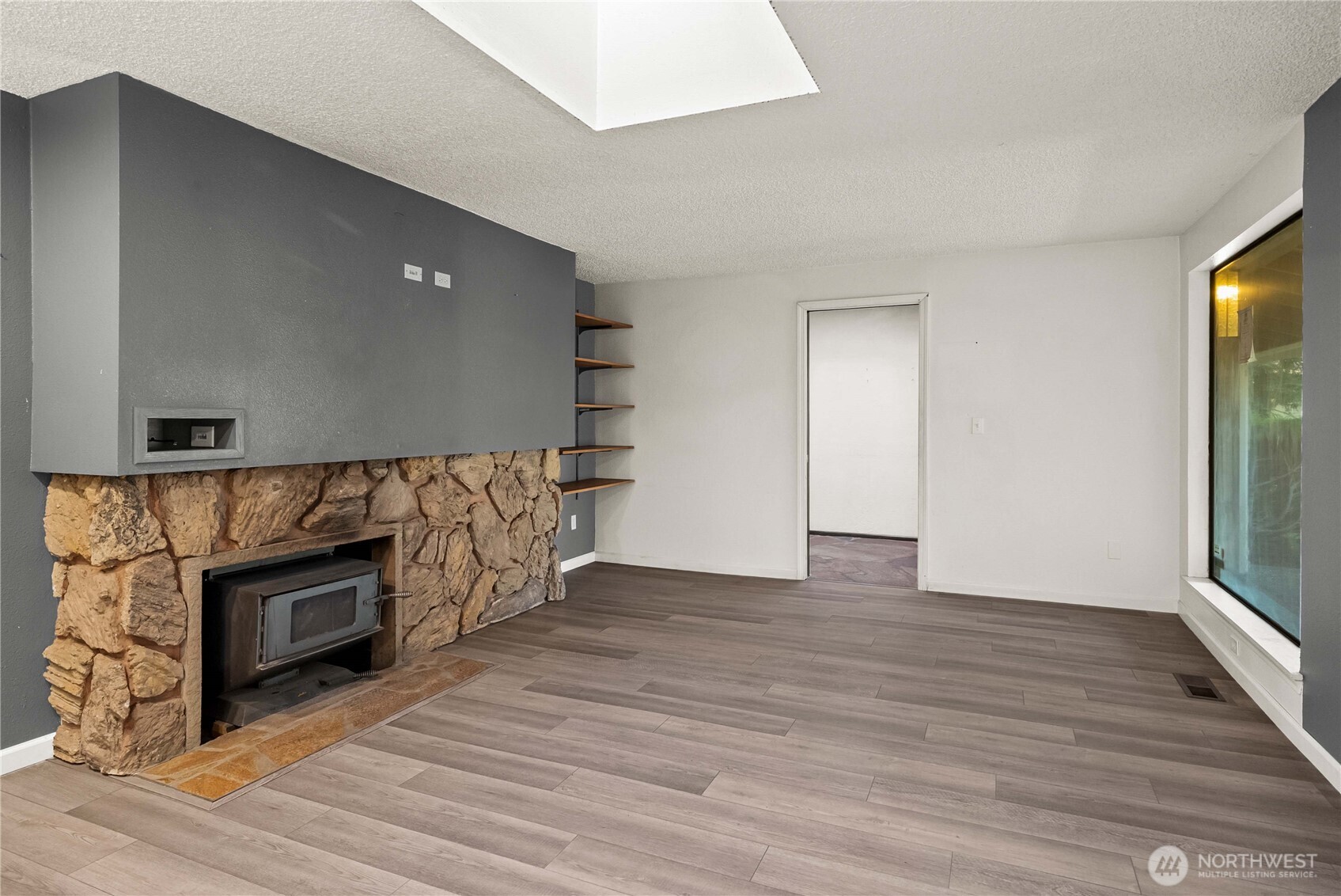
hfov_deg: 90.0
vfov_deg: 67.4
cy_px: 448
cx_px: 670
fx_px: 671
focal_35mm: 18
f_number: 7.1
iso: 6400
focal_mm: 18
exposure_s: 1/6
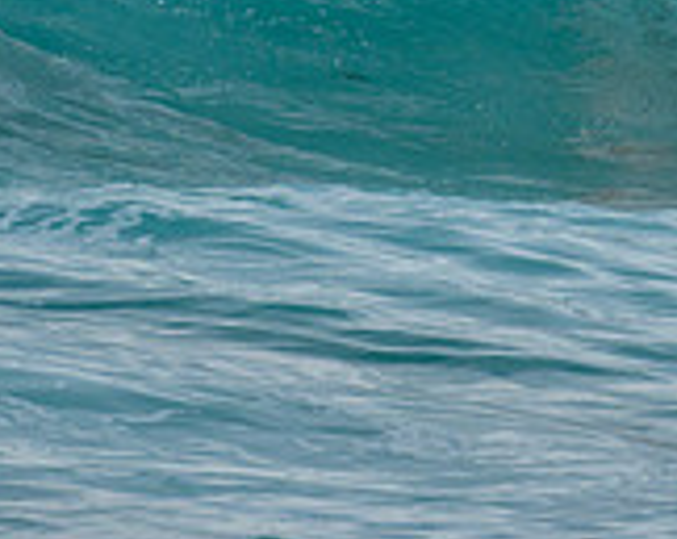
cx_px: 836
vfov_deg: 0.8
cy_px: -418
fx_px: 37021
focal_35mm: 1851
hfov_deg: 1.0
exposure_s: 1/2000
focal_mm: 400
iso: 400
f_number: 5.6
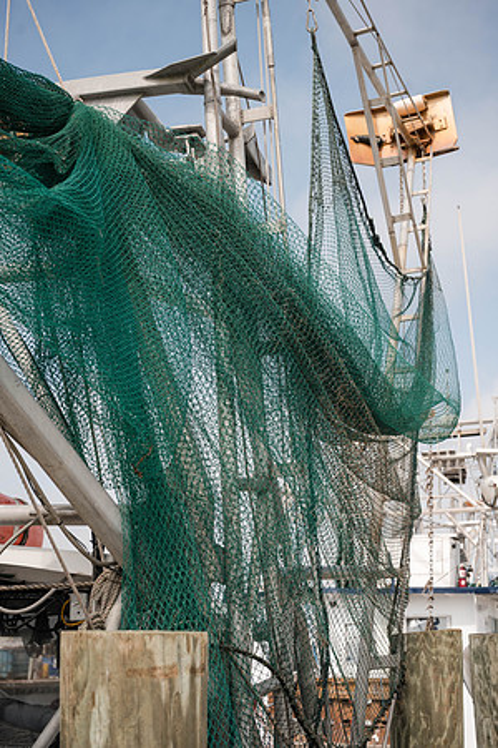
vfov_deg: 39.6
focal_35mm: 50
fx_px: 1037
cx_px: 249
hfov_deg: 27.0
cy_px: 374
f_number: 5.6
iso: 200
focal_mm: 50
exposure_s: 1/1000
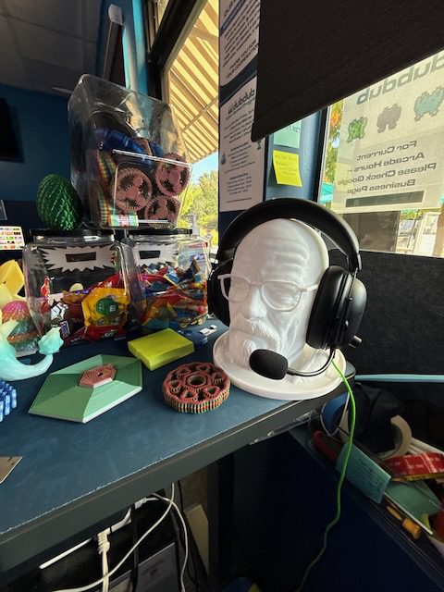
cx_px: 222
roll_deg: +1.0
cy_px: 296
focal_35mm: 14
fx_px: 239
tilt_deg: -14.1
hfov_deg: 85.7
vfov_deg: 102.1
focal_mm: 2.22
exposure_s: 1/120
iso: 320
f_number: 2.2
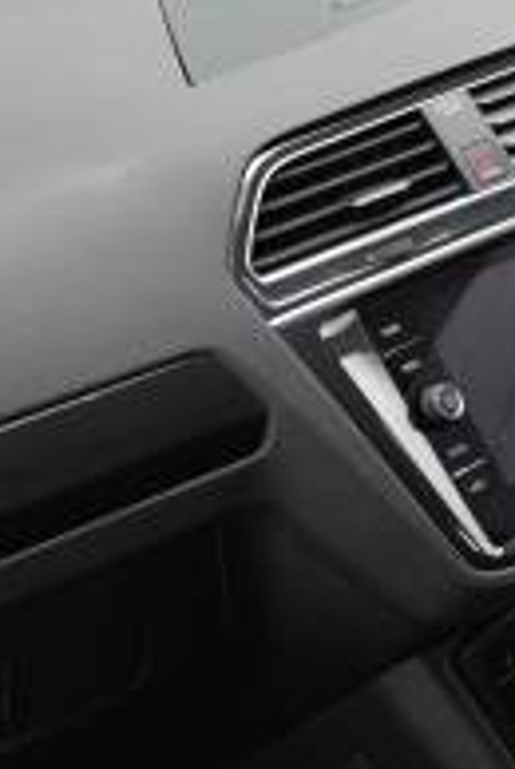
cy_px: 488
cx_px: 761
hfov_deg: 16.0
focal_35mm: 79
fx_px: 1689
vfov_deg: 25.5
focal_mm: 16
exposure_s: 1/200
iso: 6400
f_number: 3.5
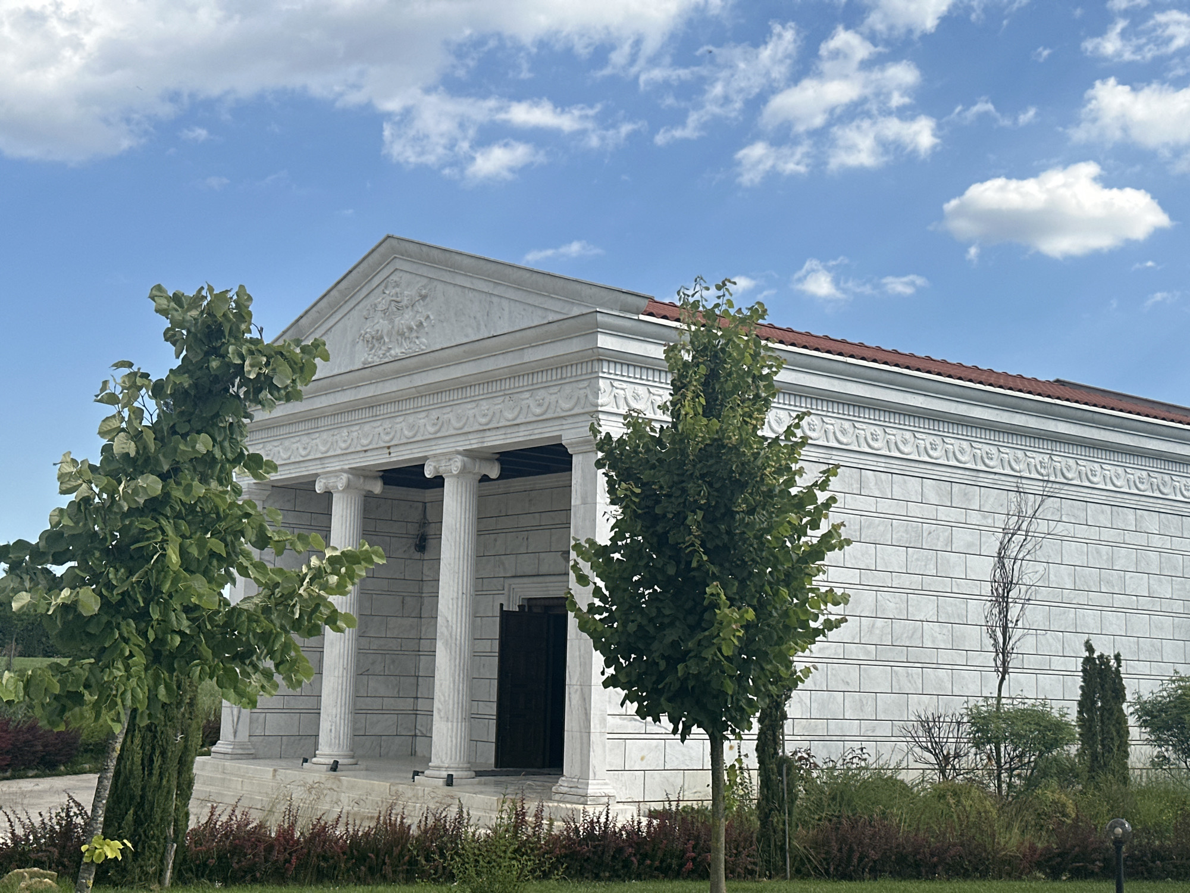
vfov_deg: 30.3
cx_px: 595
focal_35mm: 48
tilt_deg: +7.6
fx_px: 1650
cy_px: 446
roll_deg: -2.5
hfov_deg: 39.7
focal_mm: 6.86
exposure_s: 1/3876
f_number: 1.78
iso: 64
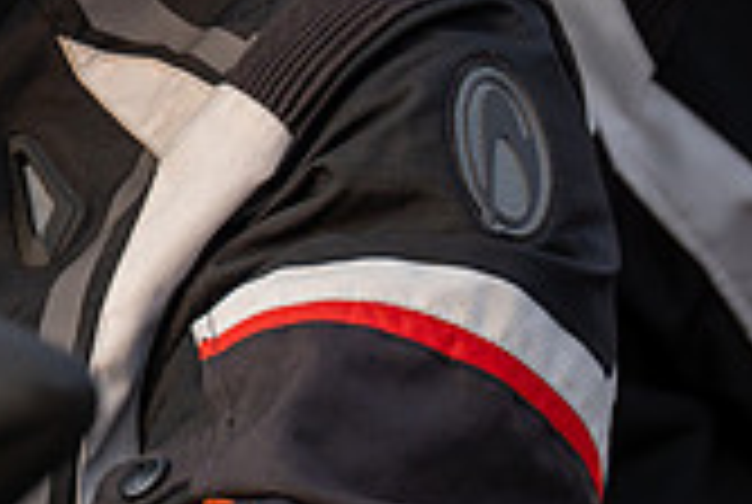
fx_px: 10944
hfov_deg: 3.9
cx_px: -450
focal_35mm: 523
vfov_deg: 2.6
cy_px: -272
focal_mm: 151
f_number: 4.5
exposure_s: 1/1250
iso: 500
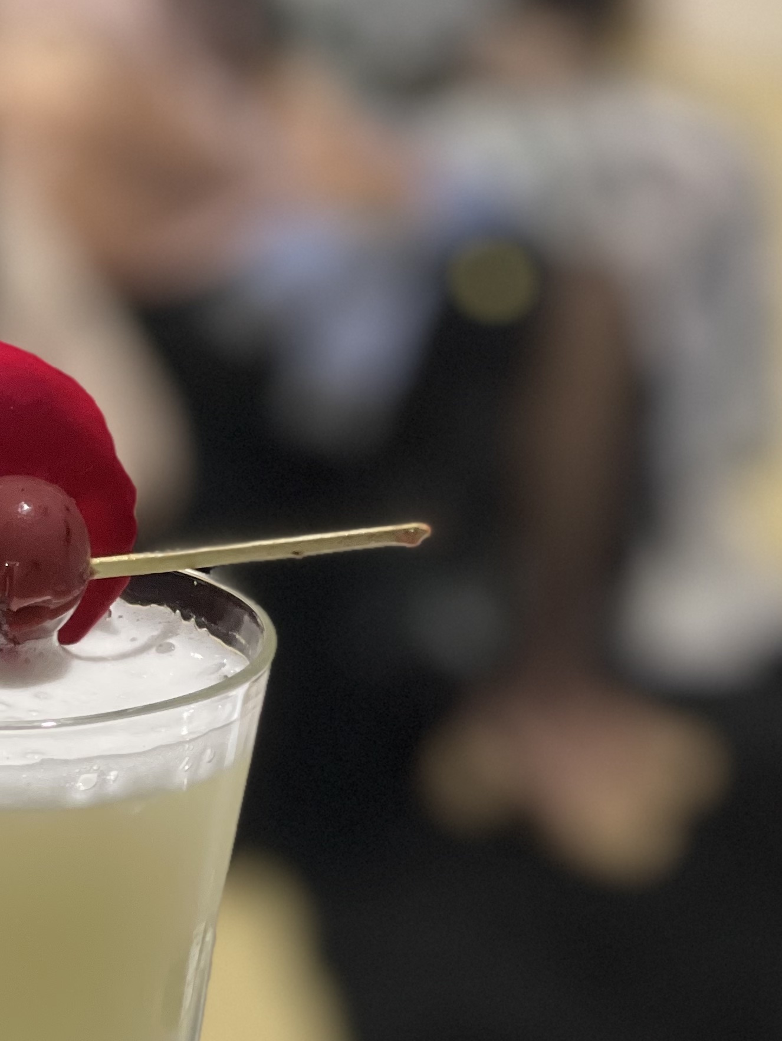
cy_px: 1102
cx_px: -33
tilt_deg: -23.1
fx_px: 4396
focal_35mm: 146
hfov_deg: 10.1
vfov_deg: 13.3
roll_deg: -1.0
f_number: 2.2
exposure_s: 1/100
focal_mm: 7.5
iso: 125
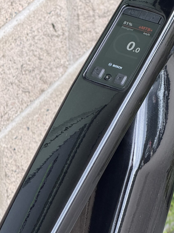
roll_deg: -0.1
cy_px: 217
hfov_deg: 6.5
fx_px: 1528
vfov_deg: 8.6
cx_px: 109
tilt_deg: -37.5
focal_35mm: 228
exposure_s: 1/121
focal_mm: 16.89
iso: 125
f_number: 2.8
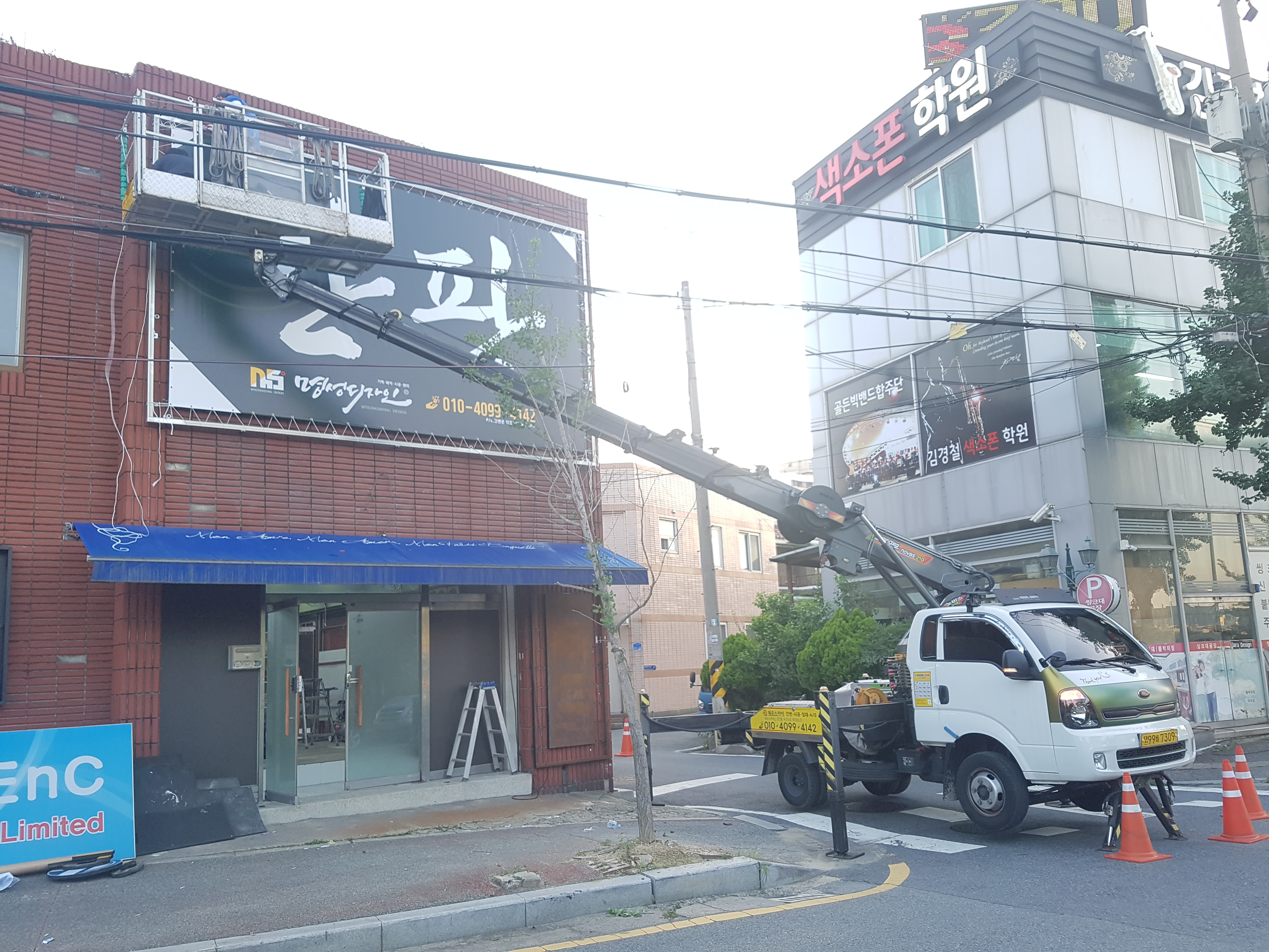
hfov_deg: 67.3
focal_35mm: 26
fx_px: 953
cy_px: 476
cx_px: 634
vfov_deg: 53.1
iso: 64
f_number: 1.7
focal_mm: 4.2
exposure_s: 1/120
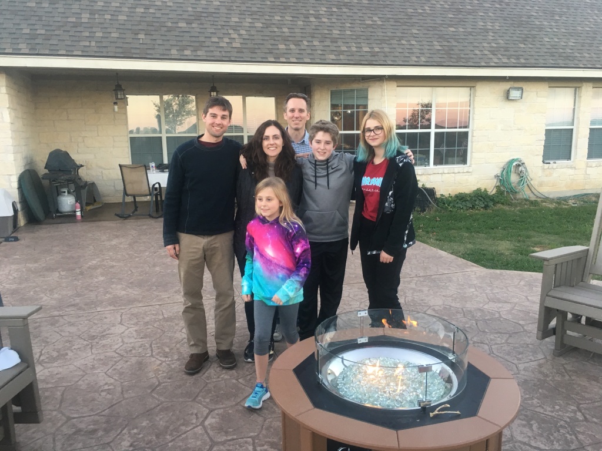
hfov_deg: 61.7
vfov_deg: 48.2
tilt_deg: -10.6
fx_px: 504
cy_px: 226
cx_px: 301
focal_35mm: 29
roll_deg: +1.8
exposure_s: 1/30
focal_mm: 4.15
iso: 40
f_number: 2.2
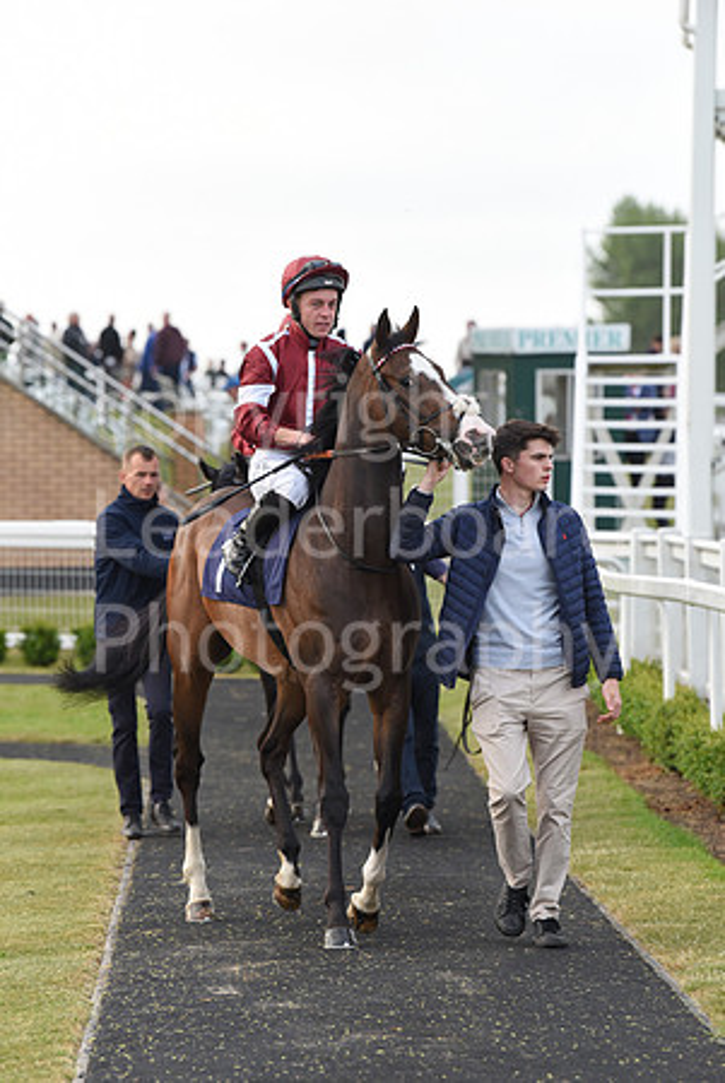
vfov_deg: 10.3
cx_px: 362
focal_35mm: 200
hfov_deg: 6.9
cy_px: 542
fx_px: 6027
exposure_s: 1/800
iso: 1000
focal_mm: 200
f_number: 5
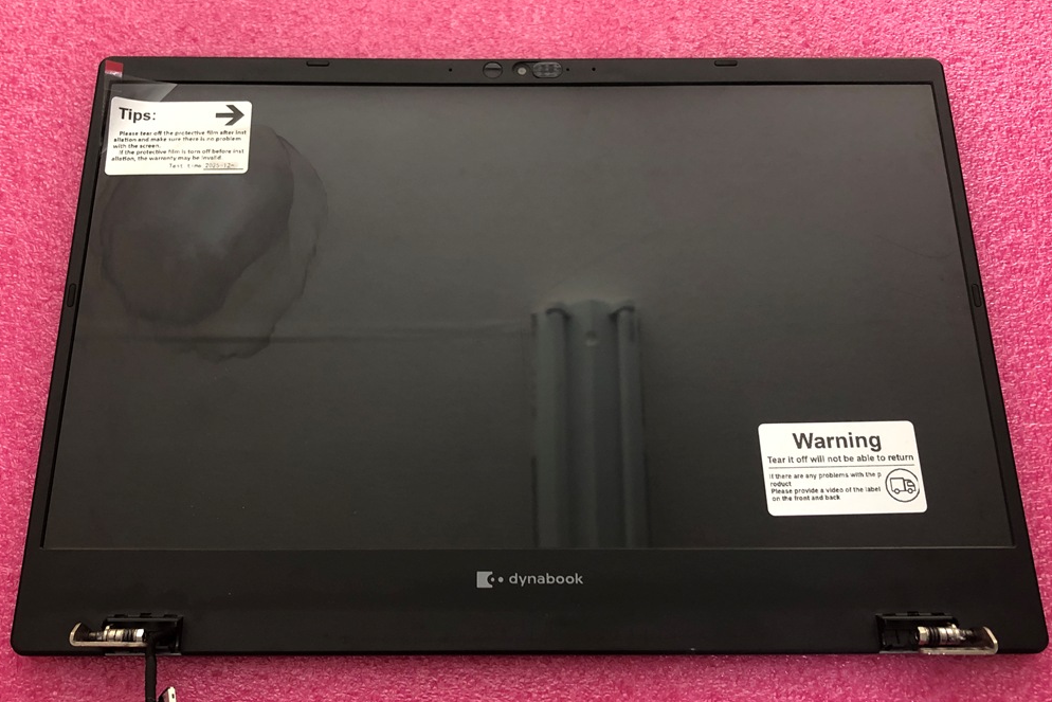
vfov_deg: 43.5
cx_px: 530
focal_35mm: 30
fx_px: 877
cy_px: 399
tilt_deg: -68.8
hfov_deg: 61.9
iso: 64
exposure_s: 1/17
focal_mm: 3.99
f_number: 1.8
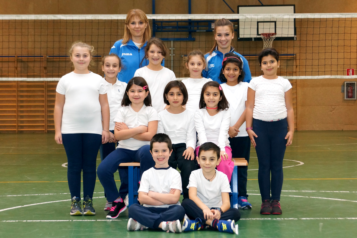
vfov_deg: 25.8
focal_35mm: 52
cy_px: 119
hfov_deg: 37.9
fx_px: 521
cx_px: 178
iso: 800
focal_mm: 35
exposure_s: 1/80
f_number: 4.5
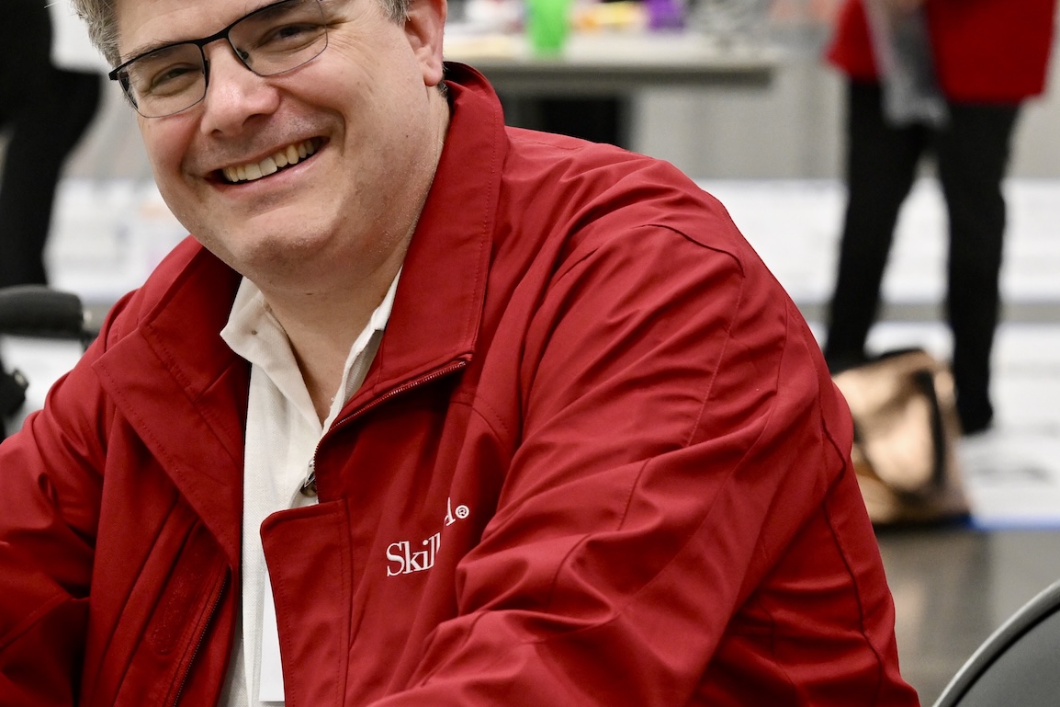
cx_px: -155
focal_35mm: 182
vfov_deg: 7.5
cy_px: 516
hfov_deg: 11.1
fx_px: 5358
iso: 2000
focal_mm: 70
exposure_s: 1/160
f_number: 4
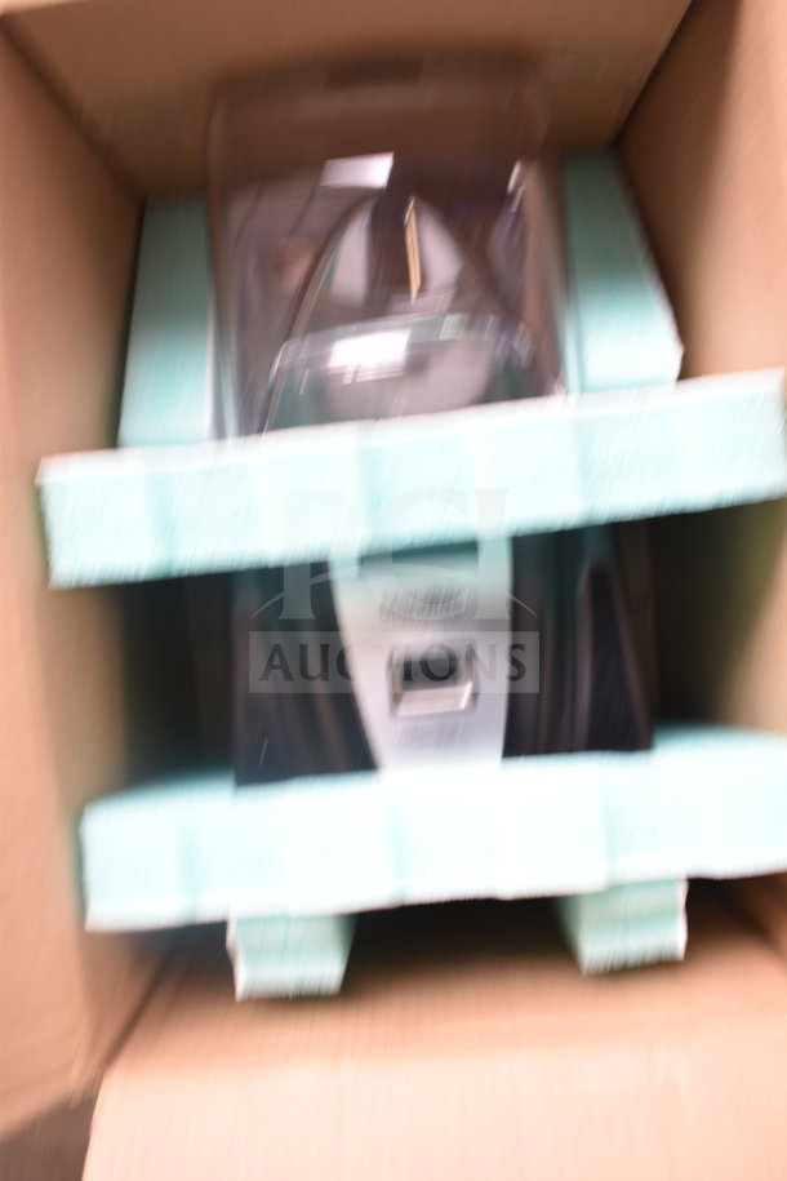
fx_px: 1033
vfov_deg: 59.5
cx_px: 394
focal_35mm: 32
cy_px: 590
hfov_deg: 41.7
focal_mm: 21
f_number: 3.8
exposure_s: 1/50
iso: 200
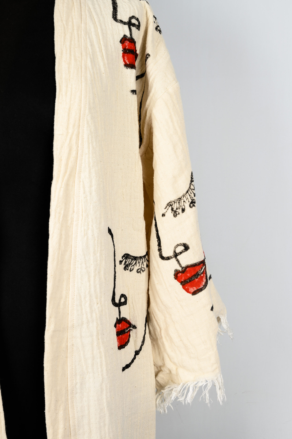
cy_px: 220
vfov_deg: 40.4
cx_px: 146
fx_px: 597
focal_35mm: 49
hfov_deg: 27.5
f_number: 9
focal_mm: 49
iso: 100
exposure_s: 1/160
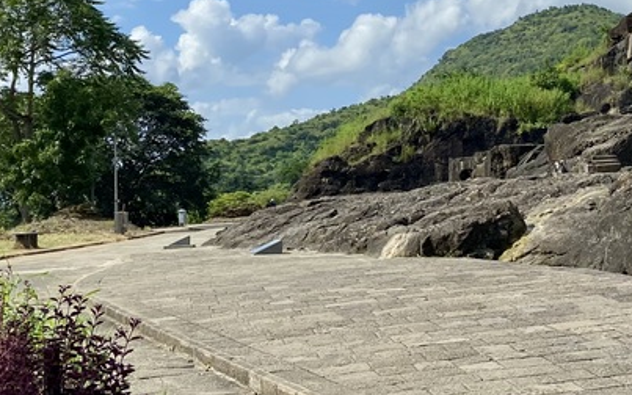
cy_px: 55
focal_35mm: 70
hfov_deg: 29.3
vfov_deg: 18.4
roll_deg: +0.9
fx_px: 1206
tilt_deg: +5.2
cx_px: 376
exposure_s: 1/5495
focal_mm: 4.25
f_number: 1.8
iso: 32
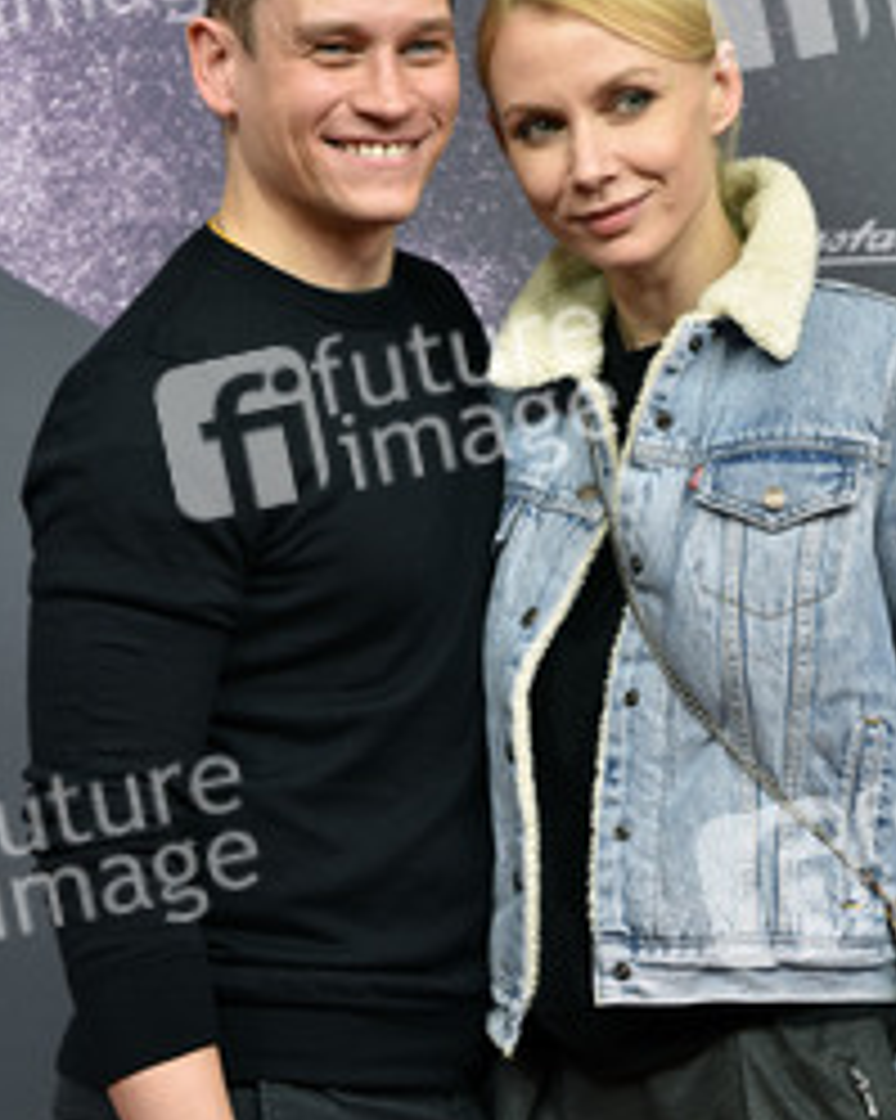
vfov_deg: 13.5
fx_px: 4743
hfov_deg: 10.8
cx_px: 518
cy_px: 639
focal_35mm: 143
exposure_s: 1/160
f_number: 5.6
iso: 1600
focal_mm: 95
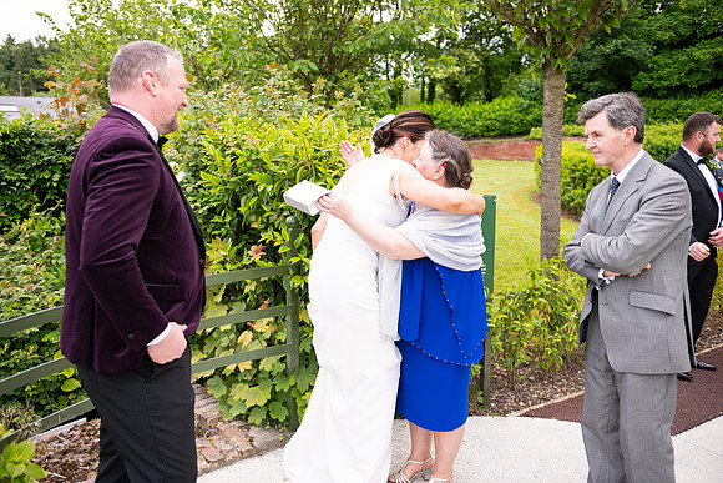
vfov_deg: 41.1
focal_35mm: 32
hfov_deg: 58.7
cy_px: 242
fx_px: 643
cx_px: 362
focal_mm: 32
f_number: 3.5
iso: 250
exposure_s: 1/1000
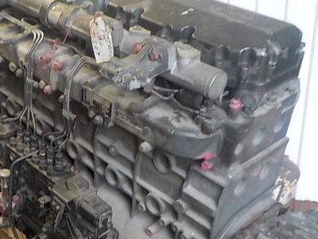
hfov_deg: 34.9
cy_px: 149
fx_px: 487
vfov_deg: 27.5
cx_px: 60
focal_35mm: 53
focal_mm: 4.1
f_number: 3.3
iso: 140
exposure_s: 1/30
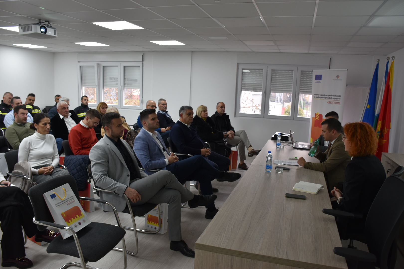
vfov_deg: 47.9
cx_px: 202
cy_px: 134
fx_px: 303
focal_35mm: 27
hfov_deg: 67.4
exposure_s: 1/80
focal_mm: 18
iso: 400
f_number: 4.5
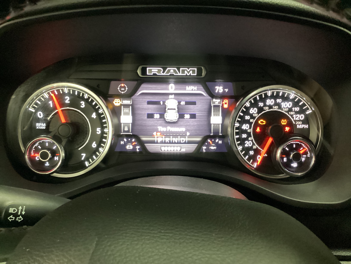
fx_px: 314
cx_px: 176
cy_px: 132
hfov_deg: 58.4
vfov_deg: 45.4
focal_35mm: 31
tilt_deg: -28.4
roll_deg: -2.9
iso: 640
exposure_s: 1/20
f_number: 2.4
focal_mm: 3.3
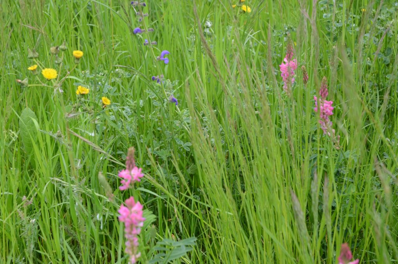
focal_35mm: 60
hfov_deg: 33.5
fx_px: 662
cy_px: 132
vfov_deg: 22.5
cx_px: 199
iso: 400
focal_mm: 40
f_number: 5
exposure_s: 1/500
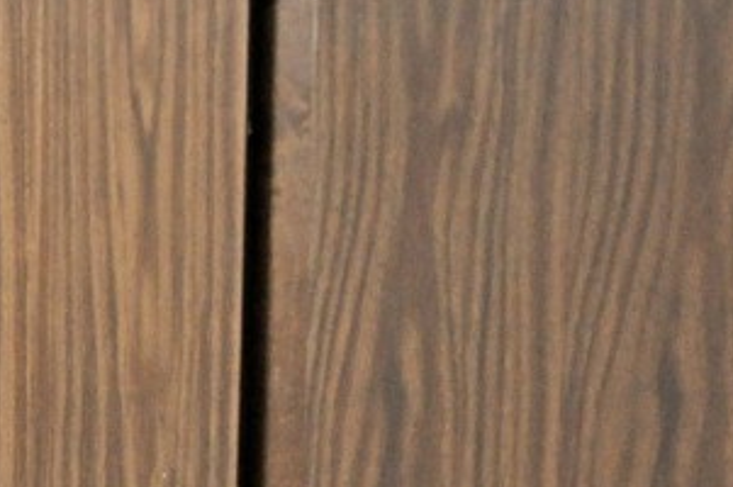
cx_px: -475
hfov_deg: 15.2
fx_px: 2459
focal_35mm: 121
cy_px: 604
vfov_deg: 11.1
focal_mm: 21
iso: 1600
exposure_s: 1/60
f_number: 4
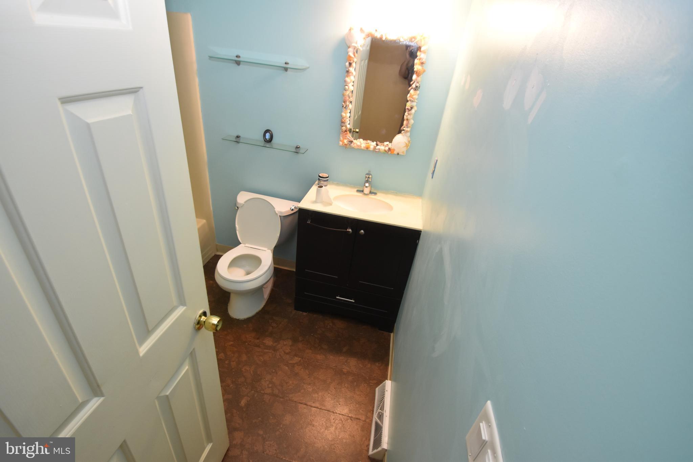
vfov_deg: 72.0
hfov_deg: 95.0
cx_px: 346
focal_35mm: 16
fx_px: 318
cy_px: 231
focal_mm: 11
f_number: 5
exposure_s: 1/100
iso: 800
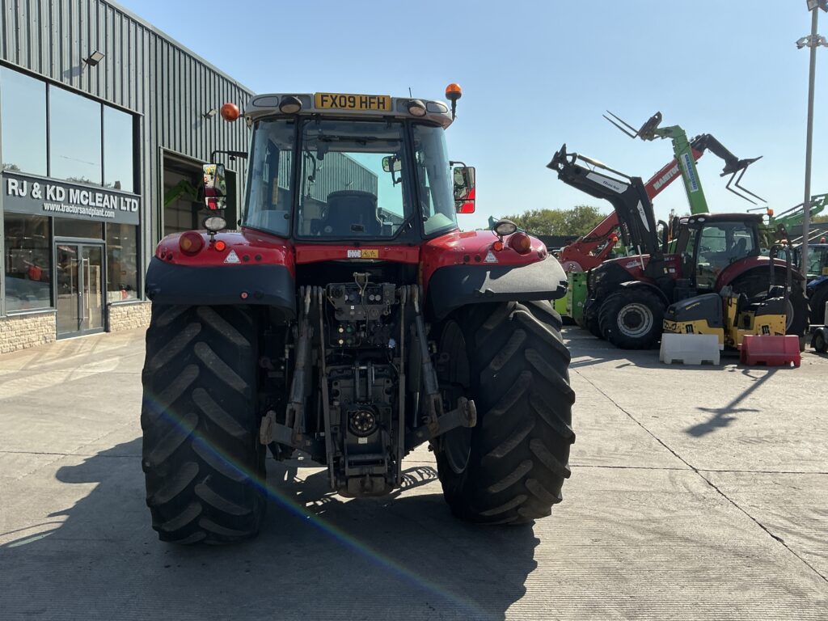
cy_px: 310
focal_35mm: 28
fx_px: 670
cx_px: 414
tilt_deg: -3.2
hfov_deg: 63.4
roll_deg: -1.3
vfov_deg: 49.7
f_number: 1.8
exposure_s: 1/1984
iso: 25
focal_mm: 3
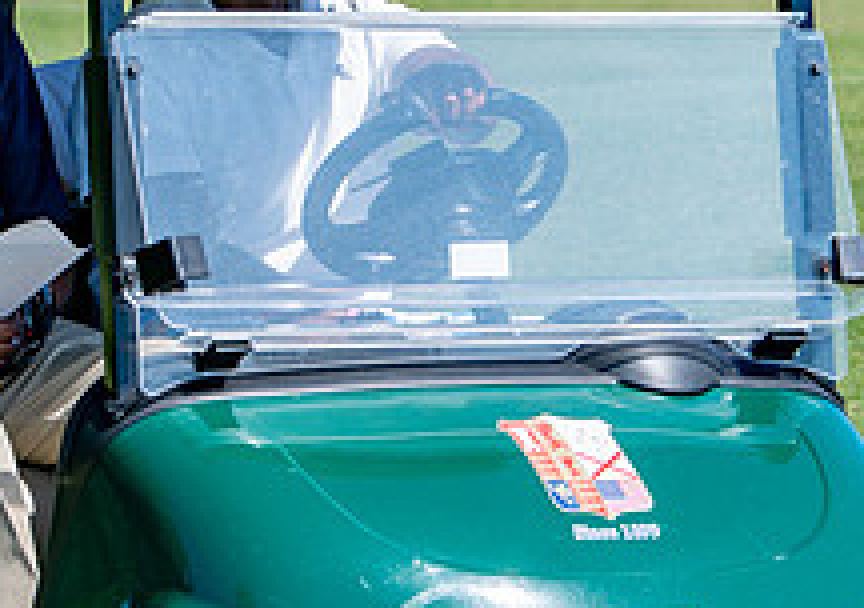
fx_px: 10279
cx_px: 335
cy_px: 136
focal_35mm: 421
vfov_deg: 3.4
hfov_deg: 4.8
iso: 125
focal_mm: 112
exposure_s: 1/640
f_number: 5
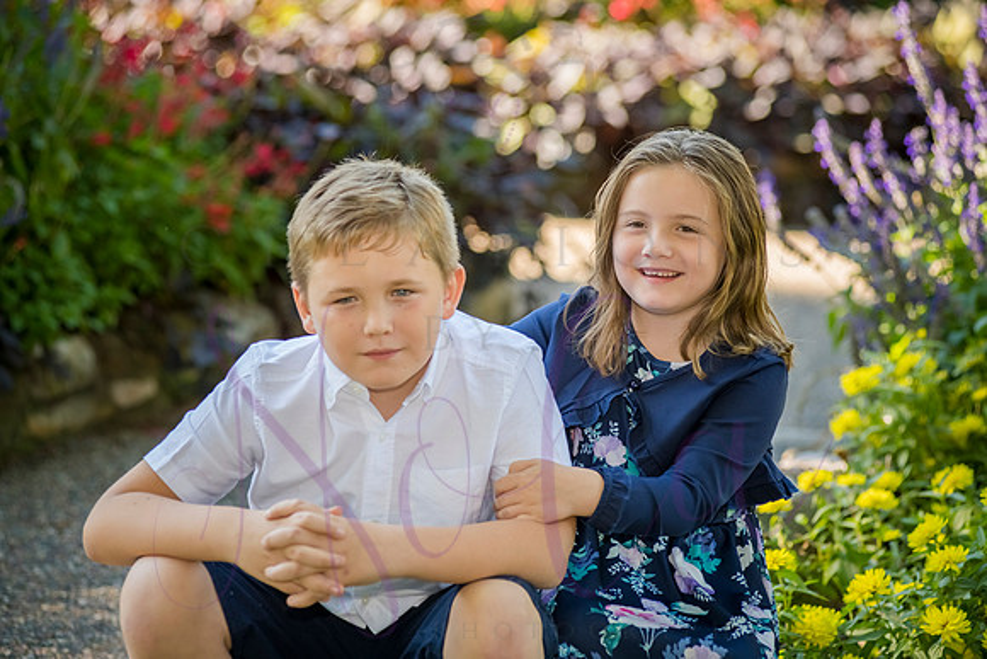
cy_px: 330
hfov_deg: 16.4
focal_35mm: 125
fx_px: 3428
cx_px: 494
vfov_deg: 11.0
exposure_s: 1/640
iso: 800
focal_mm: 125
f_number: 4
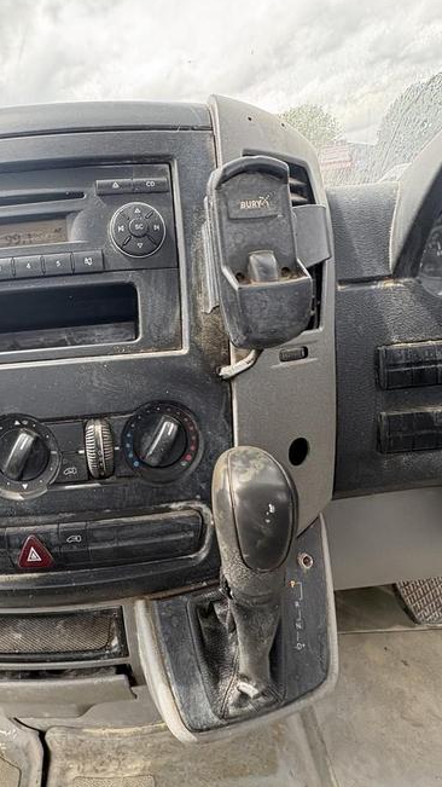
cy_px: 393
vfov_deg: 83.9
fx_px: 438
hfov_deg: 52.1
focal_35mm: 21
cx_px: 133
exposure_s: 1/142
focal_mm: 2.22
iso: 80
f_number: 2.2
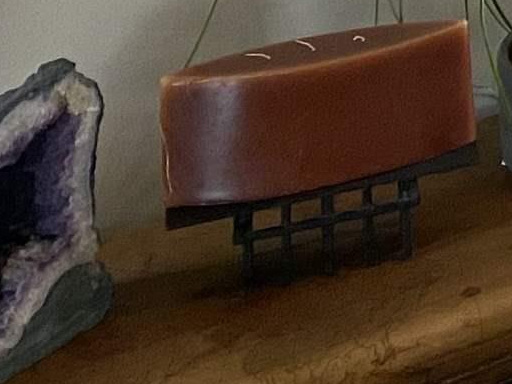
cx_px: 1385
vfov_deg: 8.1
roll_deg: -0.1
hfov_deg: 10.3
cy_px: -764
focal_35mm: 156
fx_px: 2307
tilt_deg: -6.1
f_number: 1.8
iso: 125
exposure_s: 1/60
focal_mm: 4.25
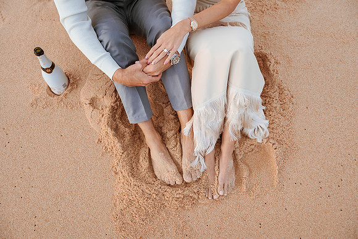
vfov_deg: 53.2
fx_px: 239
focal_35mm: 24
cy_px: 120
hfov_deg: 73.7
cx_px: 179
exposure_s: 1/1000
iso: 250
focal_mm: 24
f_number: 2.8
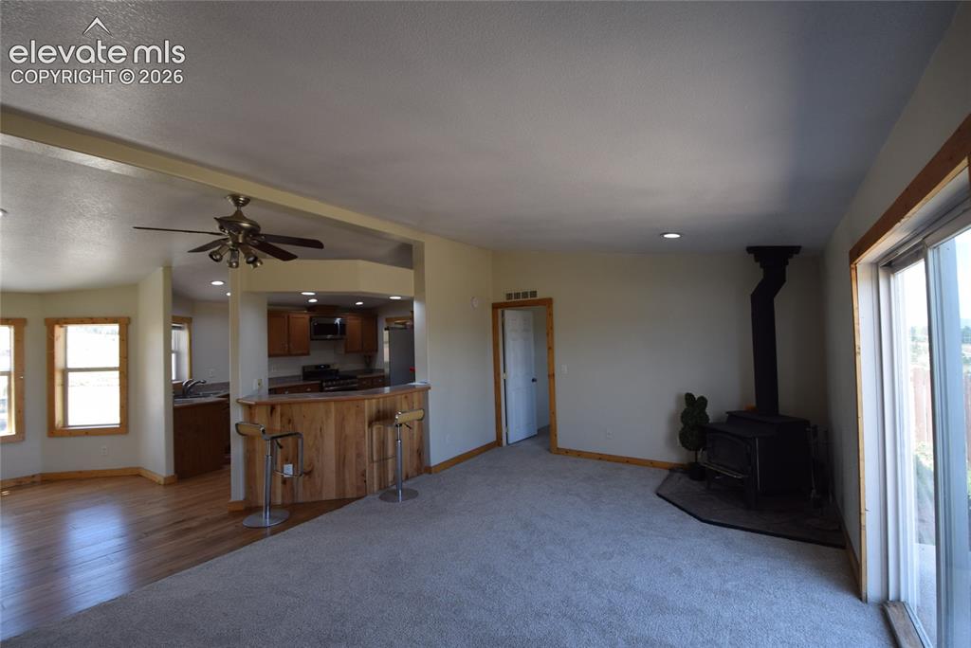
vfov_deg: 77.4
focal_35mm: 15
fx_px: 405
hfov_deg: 100.4
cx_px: 486
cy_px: 324
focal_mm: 10
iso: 400
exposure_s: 1/100
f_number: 5
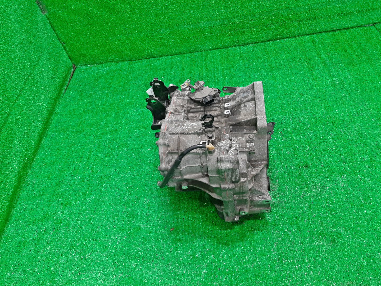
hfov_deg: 67.3
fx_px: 286
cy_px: 143
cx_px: 190
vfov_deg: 53.1
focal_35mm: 26
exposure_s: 1/50
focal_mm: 3.93
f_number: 1.7
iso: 147
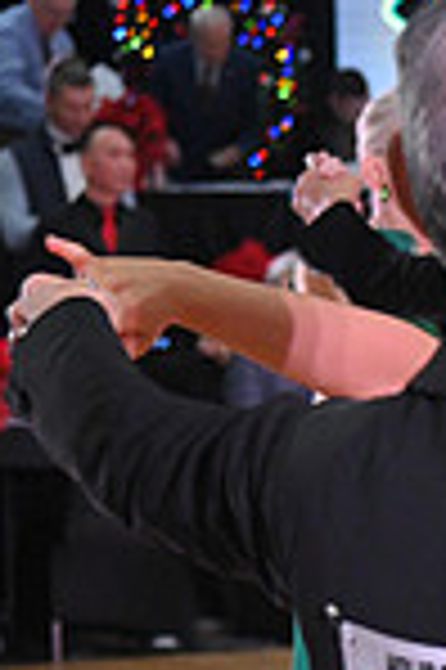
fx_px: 4787
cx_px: 809
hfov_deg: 5.3
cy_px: 1102
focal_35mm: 257
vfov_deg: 7.8
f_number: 5
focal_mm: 66
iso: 2500
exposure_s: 1/320
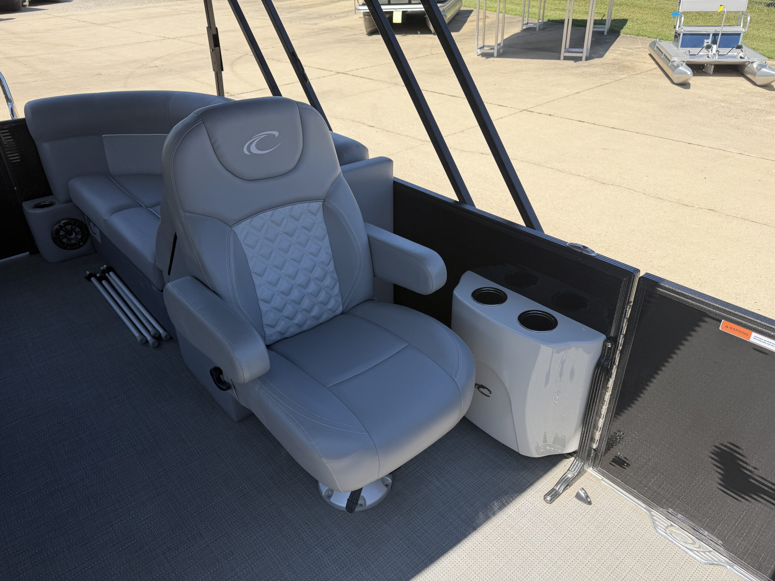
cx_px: 388
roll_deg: +0.4
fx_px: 537
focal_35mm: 24
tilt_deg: -31.8
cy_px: 290
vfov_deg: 56.8
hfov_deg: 71.6
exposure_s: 1/3145
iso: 80
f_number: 1.78
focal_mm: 6.76
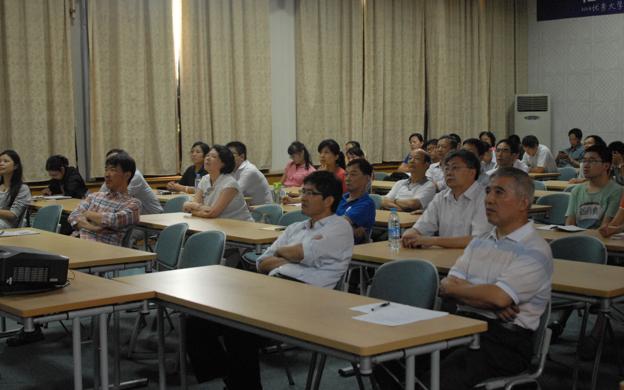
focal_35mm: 55
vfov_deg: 23.8
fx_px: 927
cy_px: 186
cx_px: 312
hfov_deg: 37.2
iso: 1600
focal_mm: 35
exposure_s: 1/30
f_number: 3.8
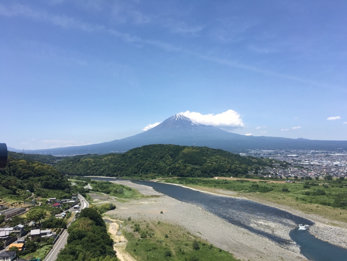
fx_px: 291
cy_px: 130
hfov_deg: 61.7
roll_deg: +0.4
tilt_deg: +3.5
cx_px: 174
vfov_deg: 48.2
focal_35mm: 29
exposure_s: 1/1508
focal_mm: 4.15
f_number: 2.2
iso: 25
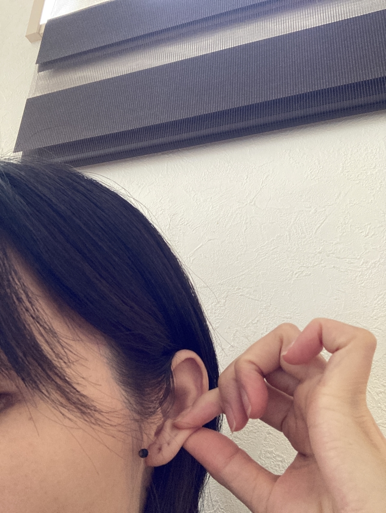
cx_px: 193
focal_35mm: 32
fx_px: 475
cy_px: 256
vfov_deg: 56.8
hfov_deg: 44.2
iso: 500
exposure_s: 1/30
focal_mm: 2.87
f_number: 2.2
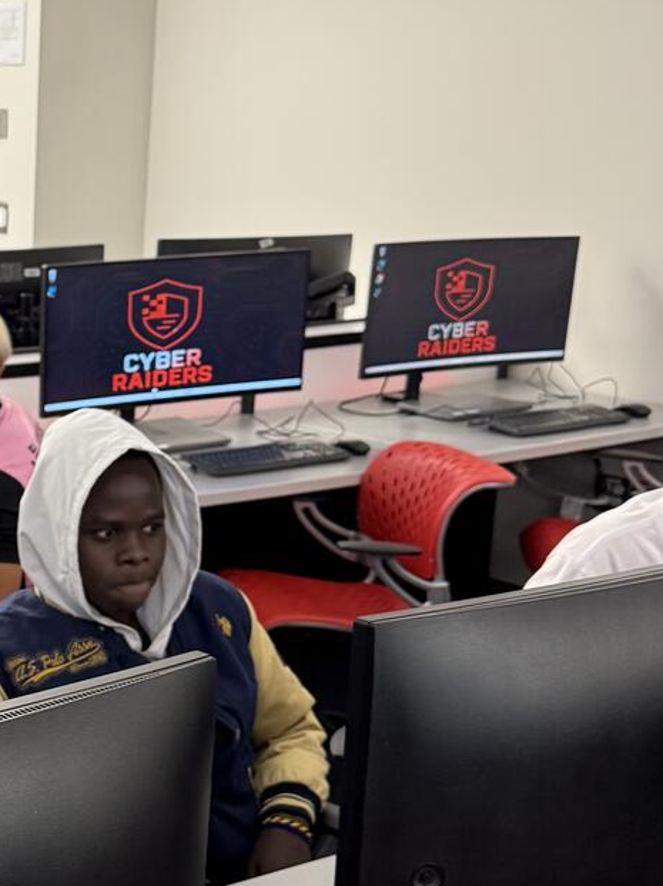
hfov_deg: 20.9
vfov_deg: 29.0
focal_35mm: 66
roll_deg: +0.1
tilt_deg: -16.2
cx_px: -100
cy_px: 650
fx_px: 1687
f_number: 1.78
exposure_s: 1/60
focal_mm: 6.76
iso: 250
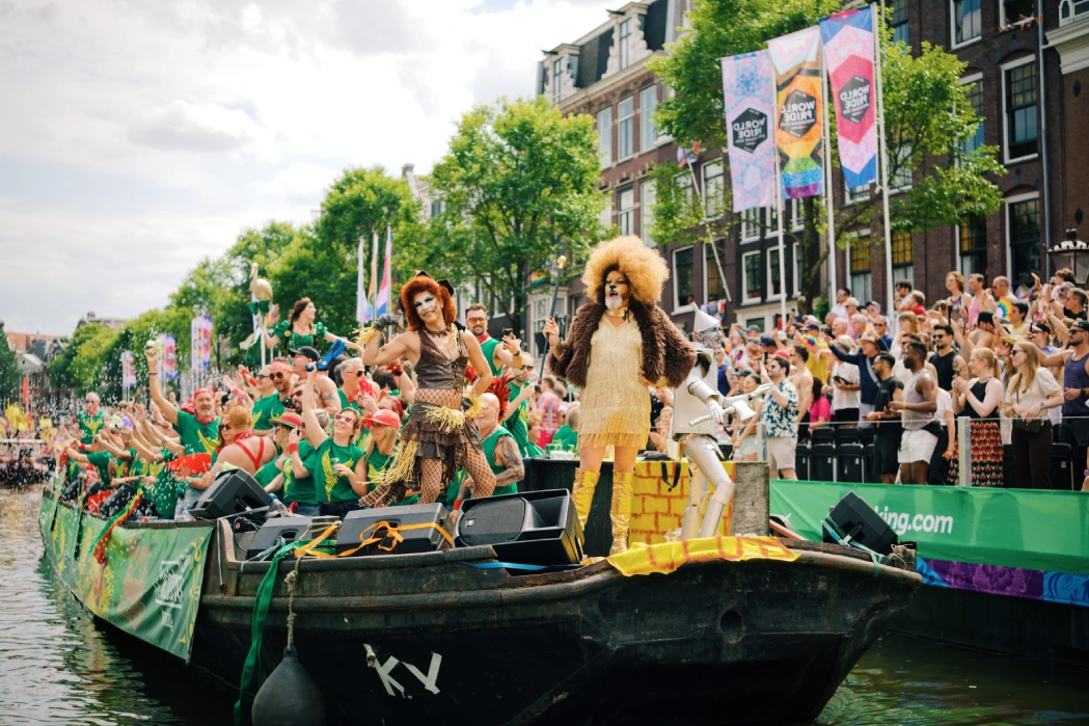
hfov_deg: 45.4
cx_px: 554
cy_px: 369
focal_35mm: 43
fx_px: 1300
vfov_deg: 31.2
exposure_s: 1/2700
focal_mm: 27
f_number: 1.6
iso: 160
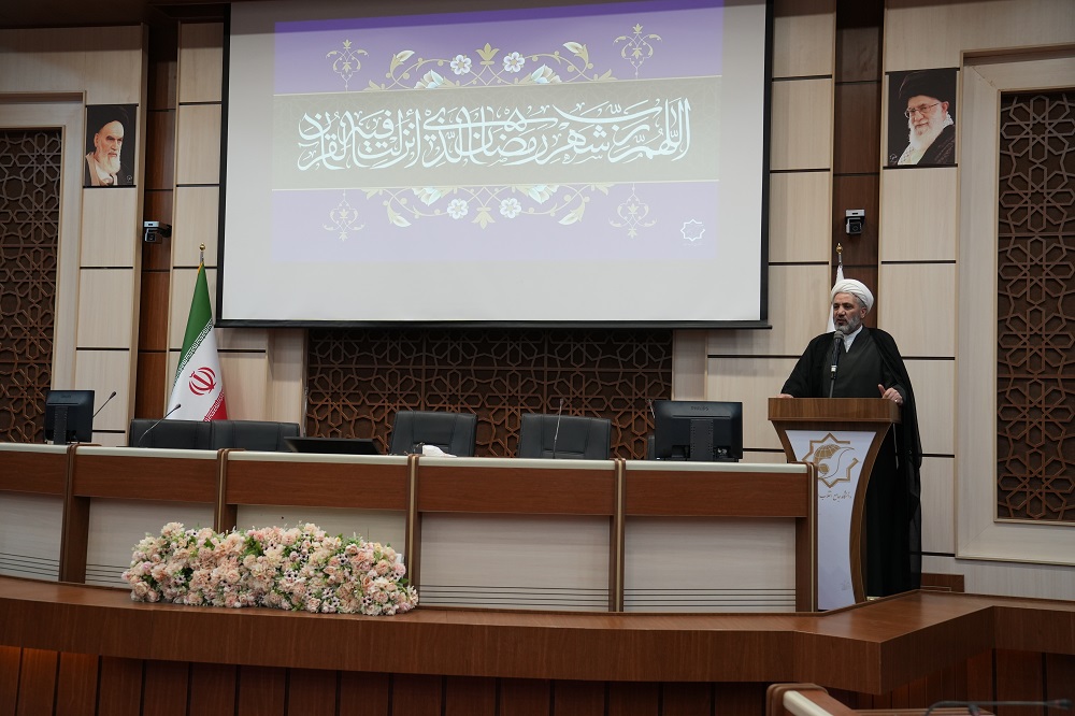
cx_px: 538
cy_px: 358
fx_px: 1224
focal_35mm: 41
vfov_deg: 32.6
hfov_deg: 47.4
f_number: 3.5
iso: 1600
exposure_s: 1/160
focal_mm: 41
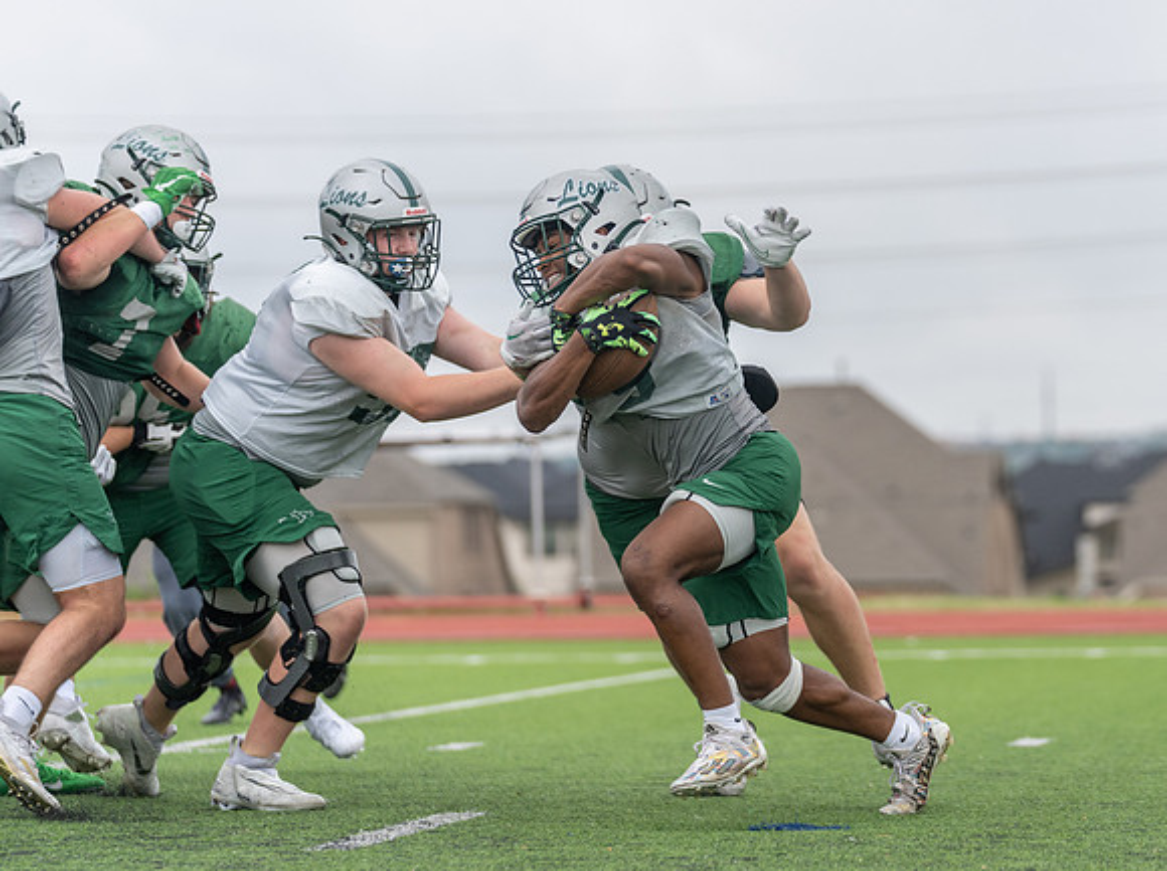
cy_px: 358
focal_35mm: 191
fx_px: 6427
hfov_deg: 10.4
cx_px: 763
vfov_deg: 7.8
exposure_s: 1/1250
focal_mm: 146
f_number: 3.5
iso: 200
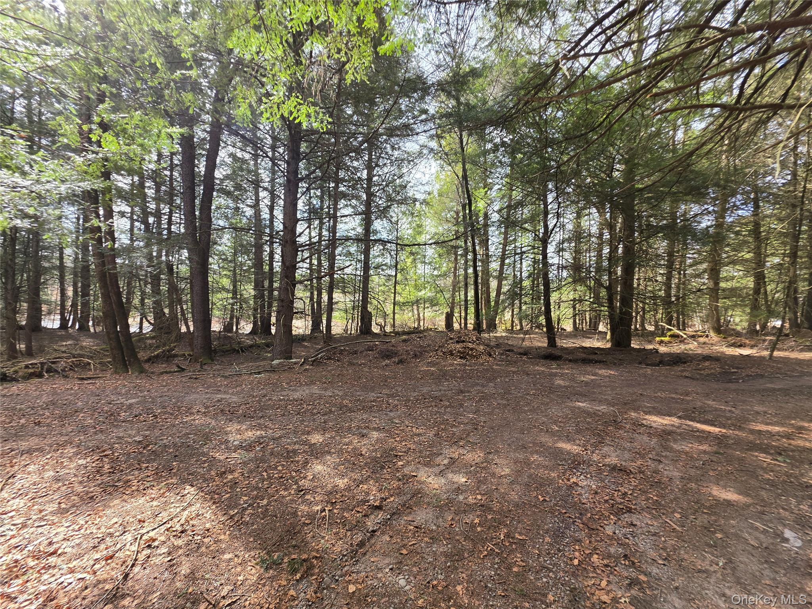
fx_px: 305
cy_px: 304
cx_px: 406
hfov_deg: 106.2
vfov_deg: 89.9
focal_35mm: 13
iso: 25
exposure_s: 1/120
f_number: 1.9
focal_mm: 2.2
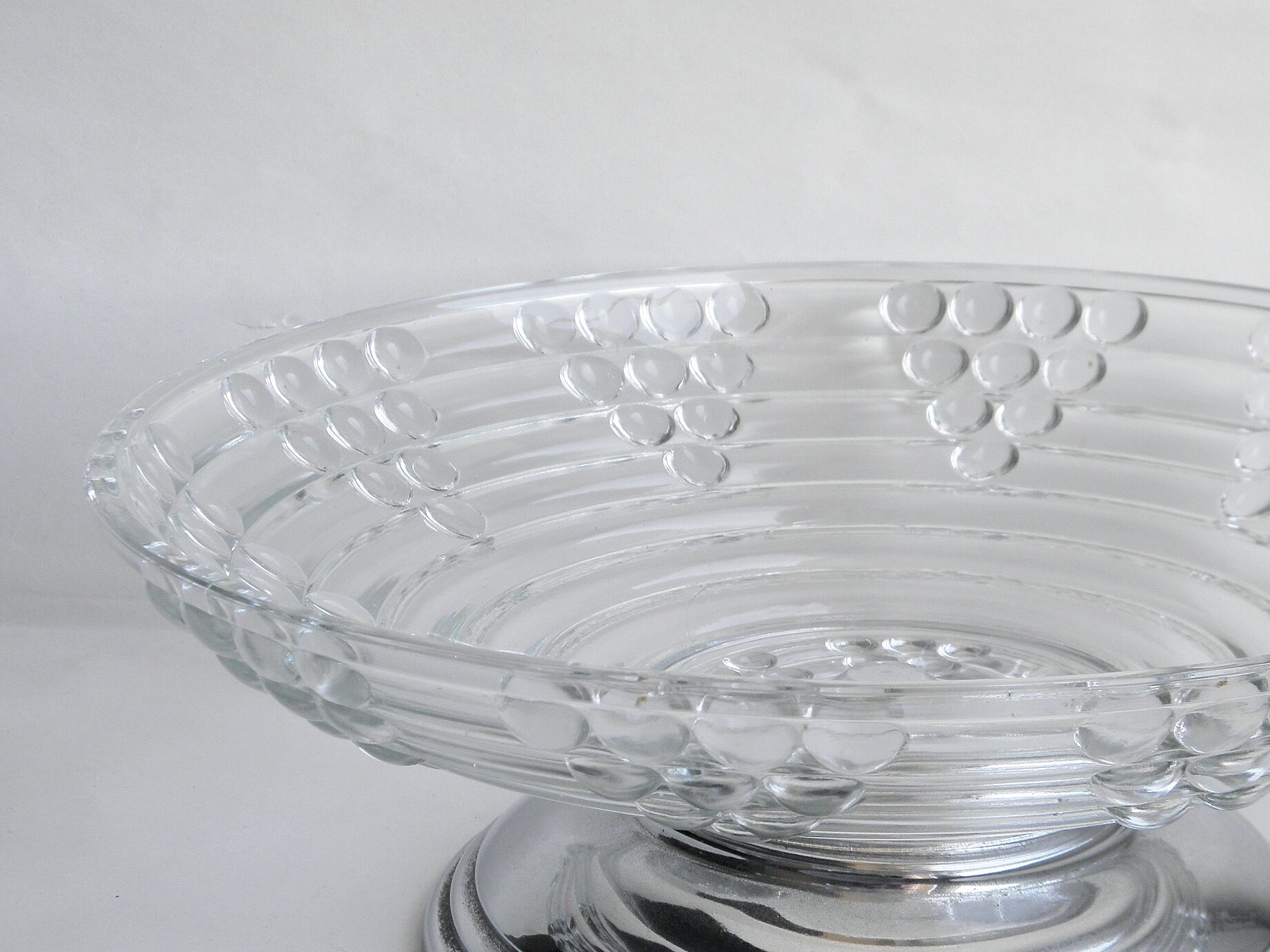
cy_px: 609
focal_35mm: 82
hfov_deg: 23.7
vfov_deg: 18.0
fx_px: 3008
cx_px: 871
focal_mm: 10.6
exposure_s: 1/60
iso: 100
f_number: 4.1
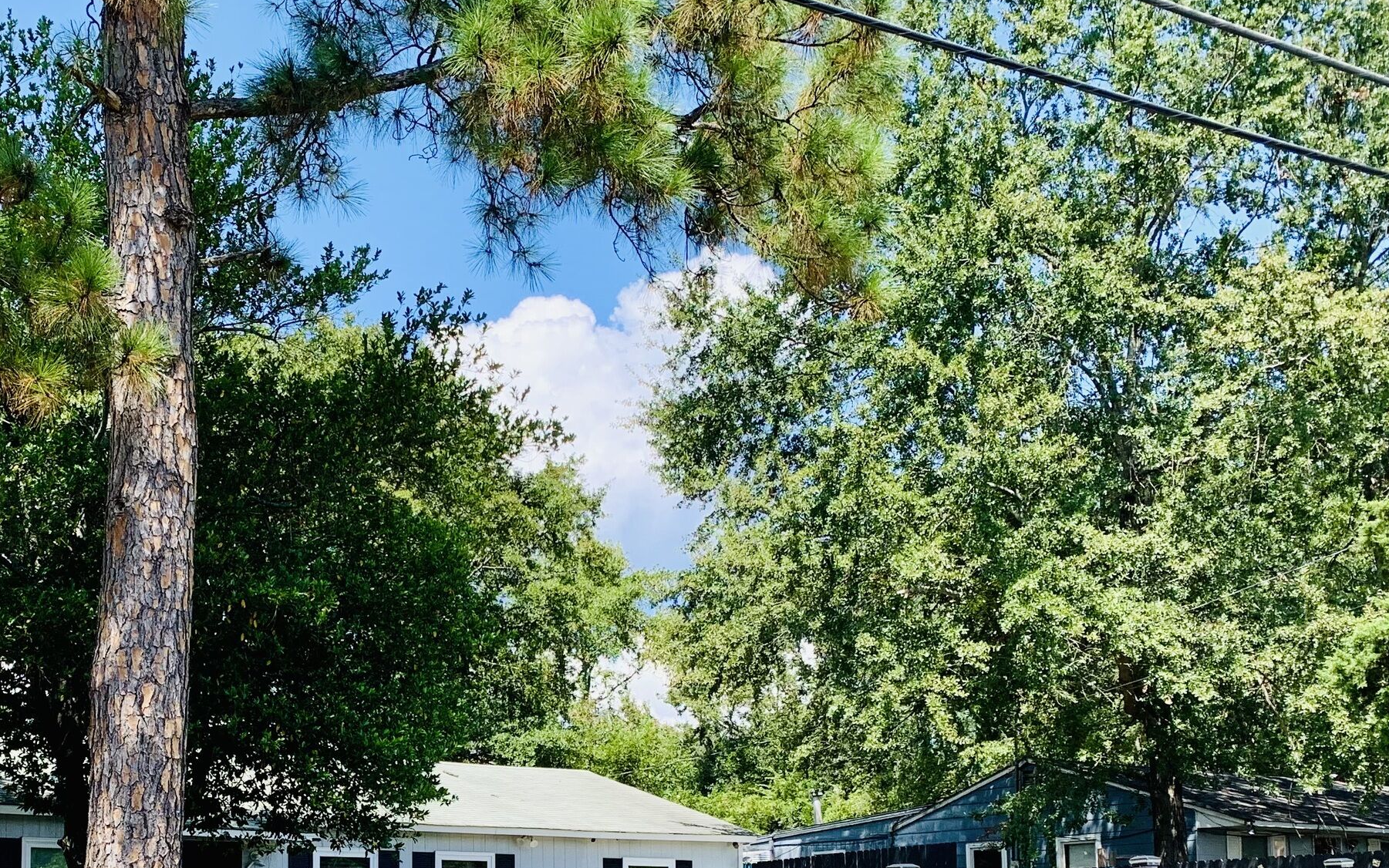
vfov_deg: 26.1
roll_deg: +1.5
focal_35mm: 47
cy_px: 855
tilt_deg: +2.6
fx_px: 1779
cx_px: 407
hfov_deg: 41.8
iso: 25
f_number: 1.8
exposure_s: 1/972
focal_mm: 4.25
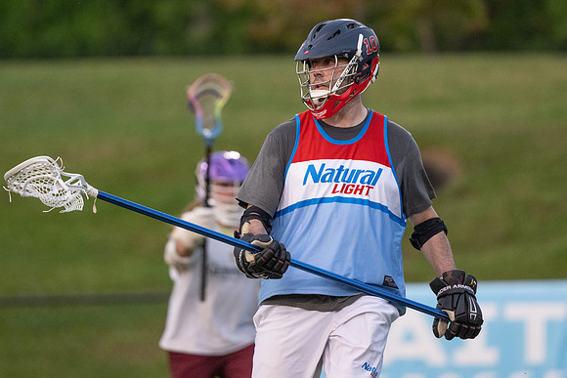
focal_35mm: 607
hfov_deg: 3.4
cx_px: 299
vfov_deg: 2.3
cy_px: 152
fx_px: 9569
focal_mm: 500
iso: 5600
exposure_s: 1/1000
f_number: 5.6
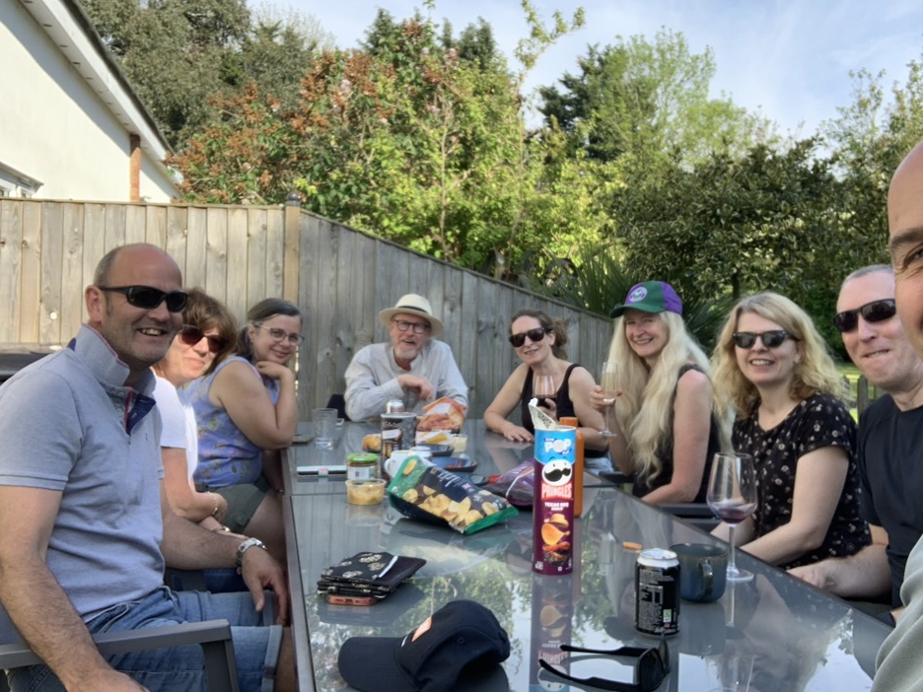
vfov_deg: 40.7
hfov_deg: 52.6
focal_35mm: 35
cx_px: 495
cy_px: 314
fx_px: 933
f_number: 2.2
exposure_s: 1/309
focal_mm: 2.87
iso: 16
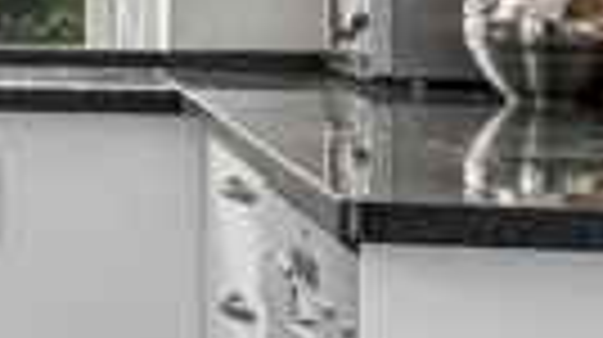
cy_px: -47
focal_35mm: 128
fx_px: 2046
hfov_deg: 13.1
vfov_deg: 9.3
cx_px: -796
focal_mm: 20.5
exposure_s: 1/30
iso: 400
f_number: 6.3
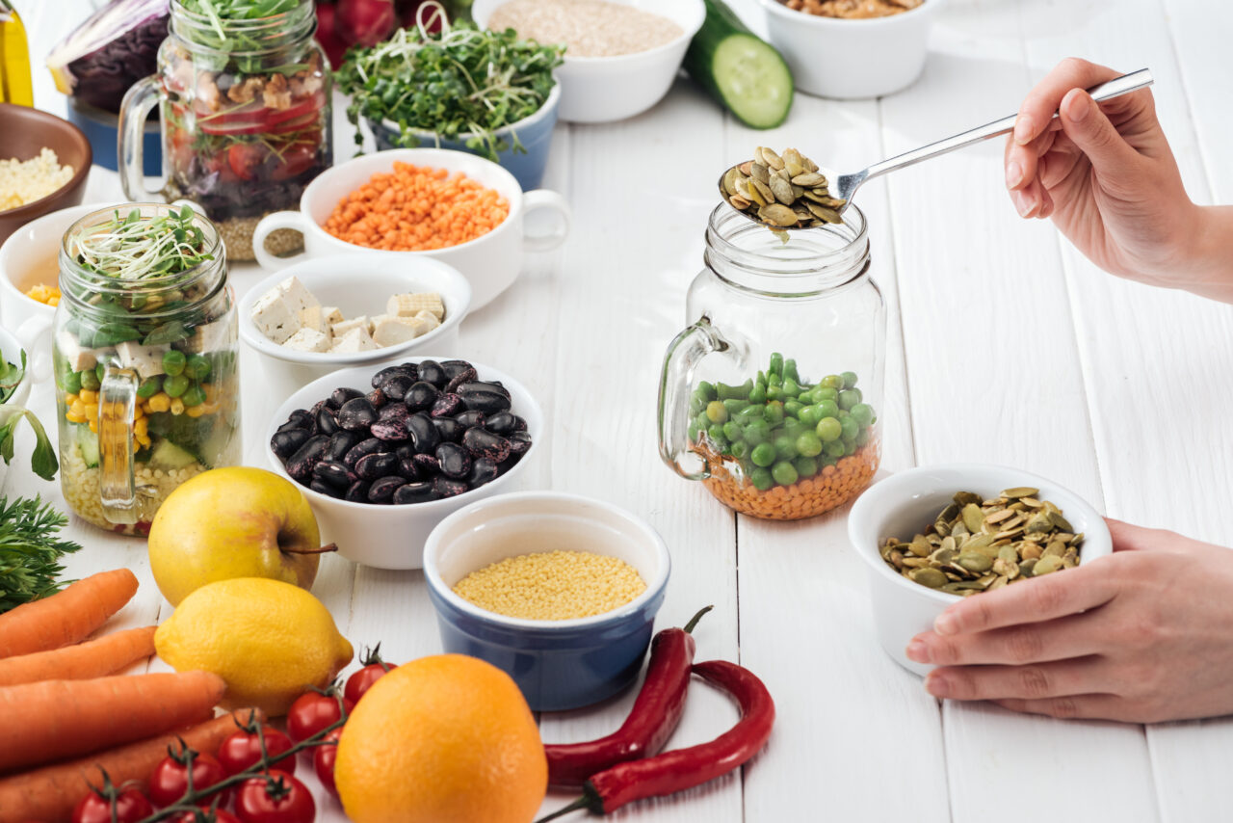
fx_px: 3597
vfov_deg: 13.0
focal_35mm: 105
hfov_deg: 19.5
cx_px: 616
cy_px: 412
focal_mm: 105
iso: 250
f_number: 9
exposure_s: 1/160
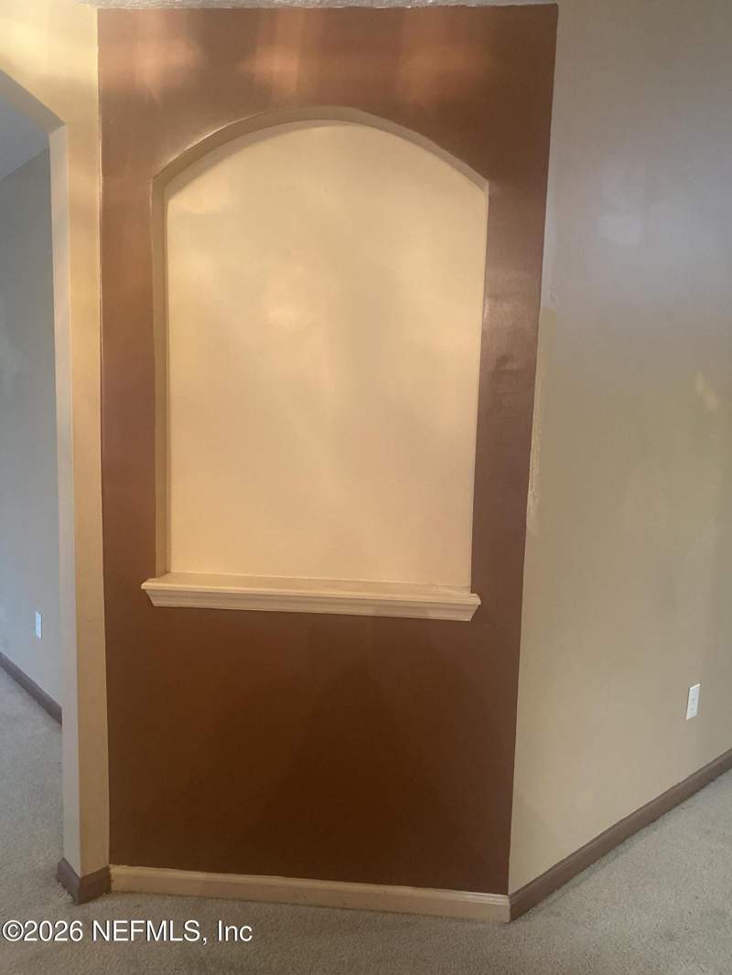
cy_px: 488
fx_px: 733
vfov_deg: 67.3
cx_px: 366
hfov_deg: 53.1
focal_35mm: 26
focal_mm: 4.25
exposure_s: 1/40
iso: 500
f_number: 1.8
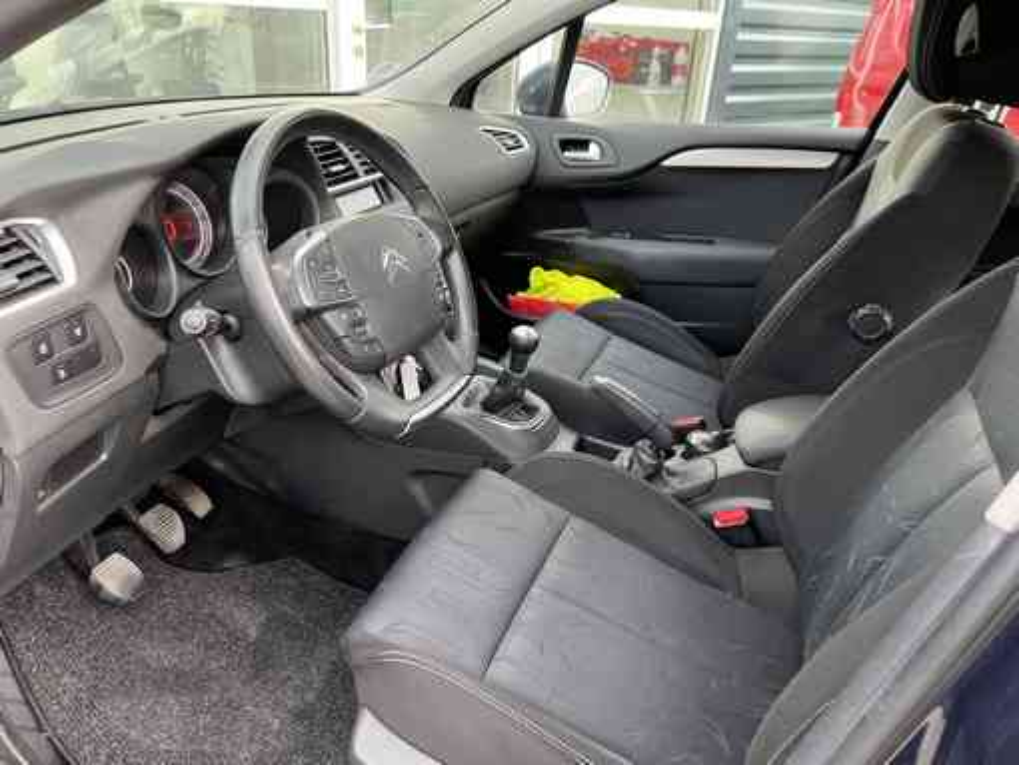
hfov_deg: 67.3
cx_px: 510
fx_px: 766
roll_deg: -3.4
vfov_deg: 53.1
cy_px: 382
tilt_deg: -26.7
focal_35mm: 26
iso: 64
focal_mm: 5.7
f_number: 1.5
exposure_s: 1/121
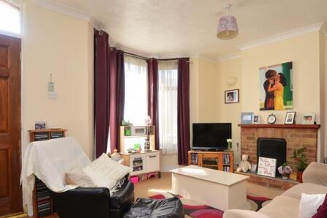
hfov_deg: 77.9
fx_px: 200
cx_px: 192
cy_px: 125
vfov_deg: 57.0
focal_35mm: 22
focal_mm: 10
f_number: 5
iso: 200
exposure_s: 1/80
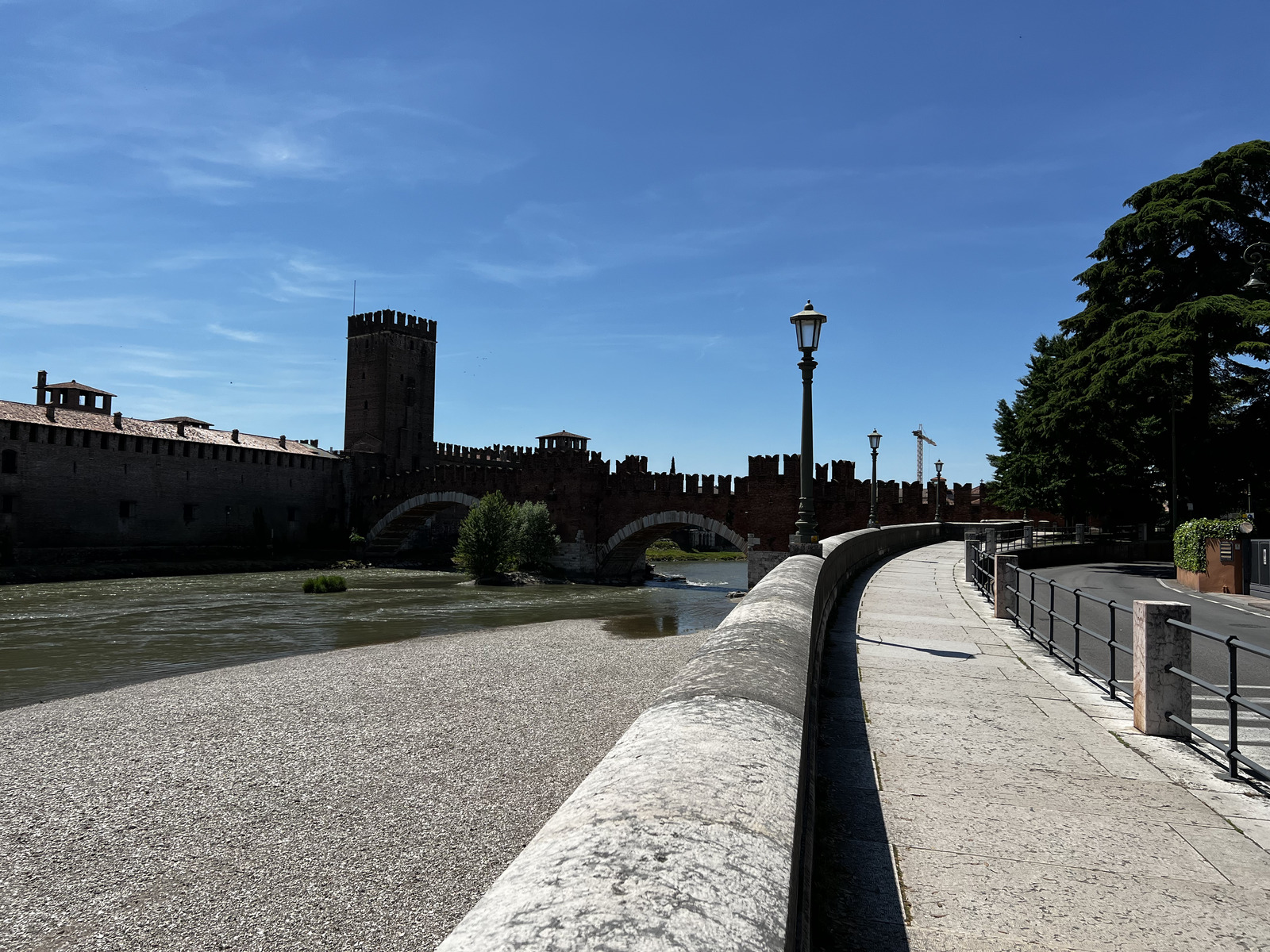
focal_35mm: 26
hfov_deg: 67.3
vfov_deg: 53.1
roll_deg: -0.6
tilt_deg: +2.7
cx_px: 635
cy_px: 476
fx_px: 954
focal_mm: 5.7
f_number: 1.5
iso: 50
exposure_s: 1/6993
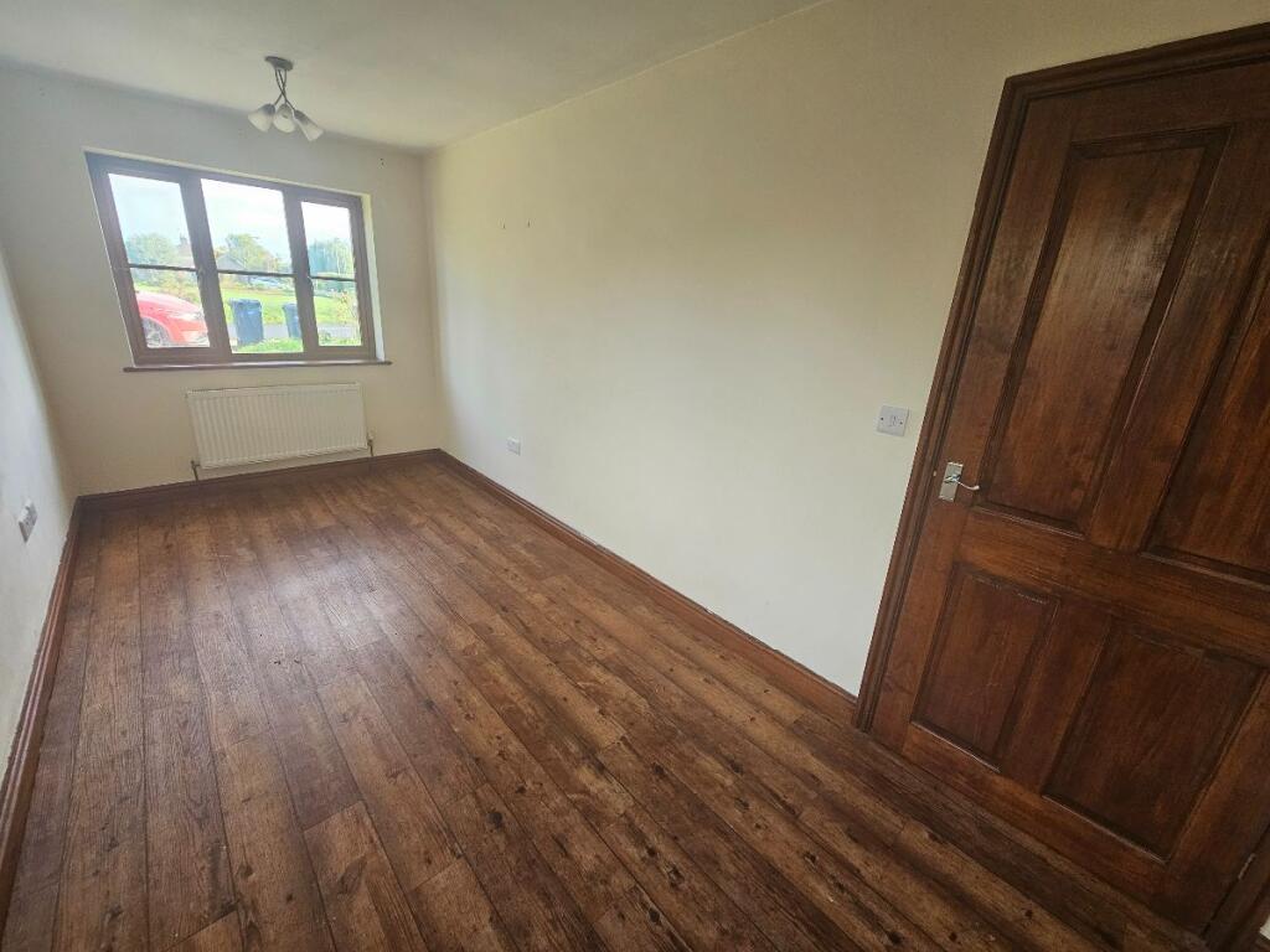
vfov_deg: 89.9
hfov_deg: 106.2
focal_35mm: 13
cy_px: 476
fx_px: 477
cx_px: 635
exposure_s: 1/60
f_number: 2.2
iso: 80
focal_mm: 2.2
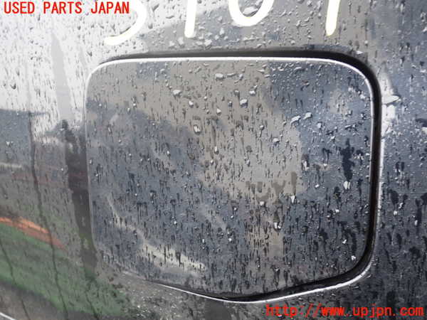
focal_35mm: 30
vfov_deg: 46.8
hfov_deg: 60.0
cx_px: 214
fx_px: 370
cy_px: 160
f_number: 2.3
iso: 200
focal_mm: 5.4
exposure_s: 1/50
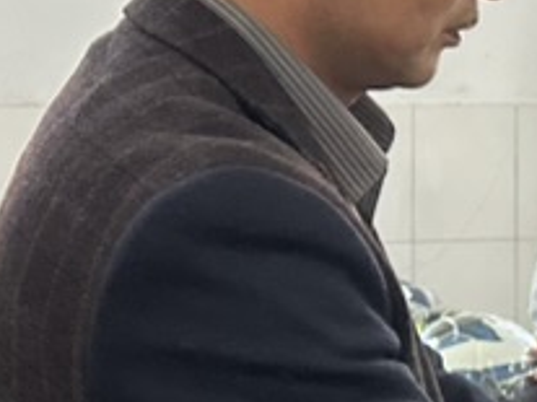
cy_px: 158
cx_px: 734
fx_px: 1845
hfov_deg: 15.6
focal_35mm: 119
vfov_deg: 12.4
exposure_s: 1/50
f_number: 1.78
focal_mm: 6.86
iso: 320
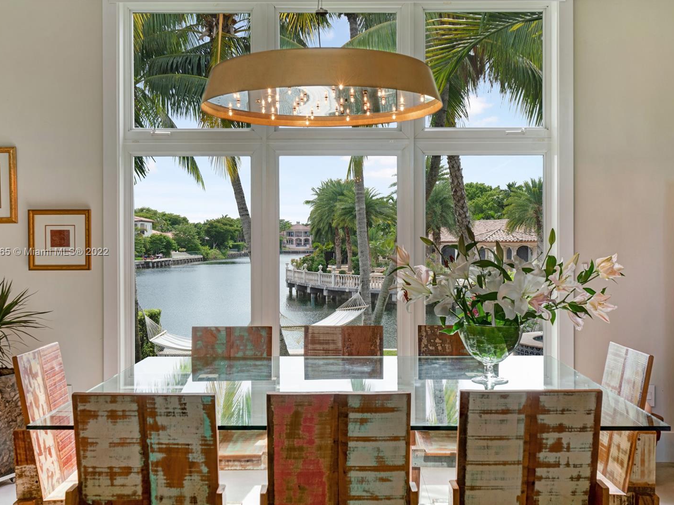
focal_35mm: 38
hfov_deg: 49.0
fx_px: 740
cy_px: 252
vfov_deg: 37.7
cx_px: 337
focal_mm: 35
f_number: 13
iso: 100
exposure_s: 1/4
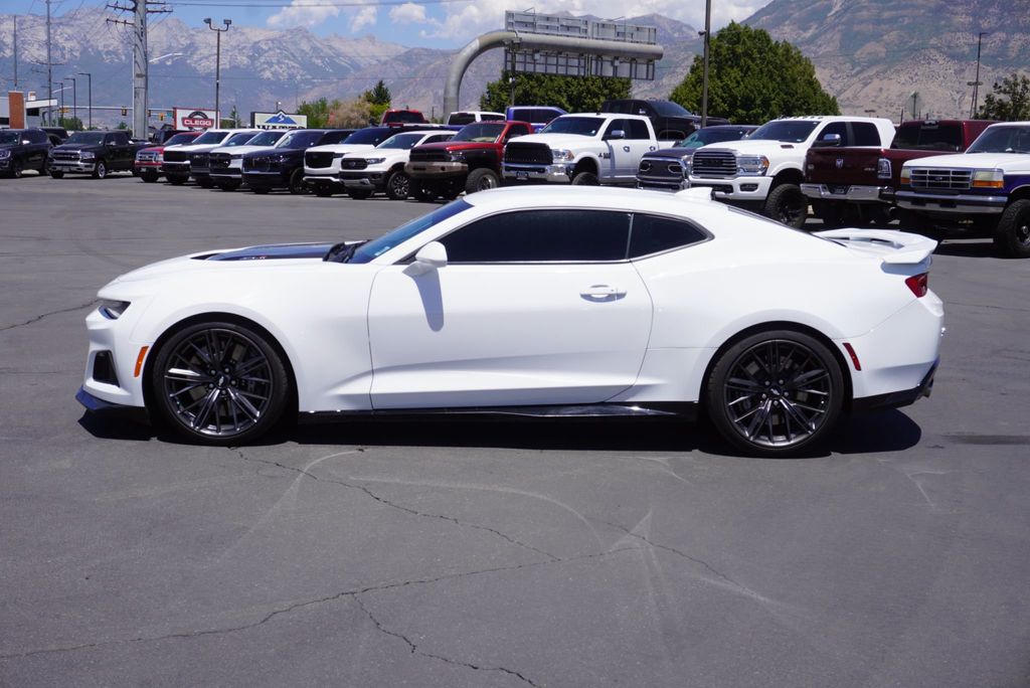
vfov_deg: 31.9
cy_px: 344
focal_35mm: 42
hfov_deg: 46.4
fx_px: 1202
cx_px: 515
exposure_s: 1/200
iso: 100
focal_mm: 28
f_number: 11
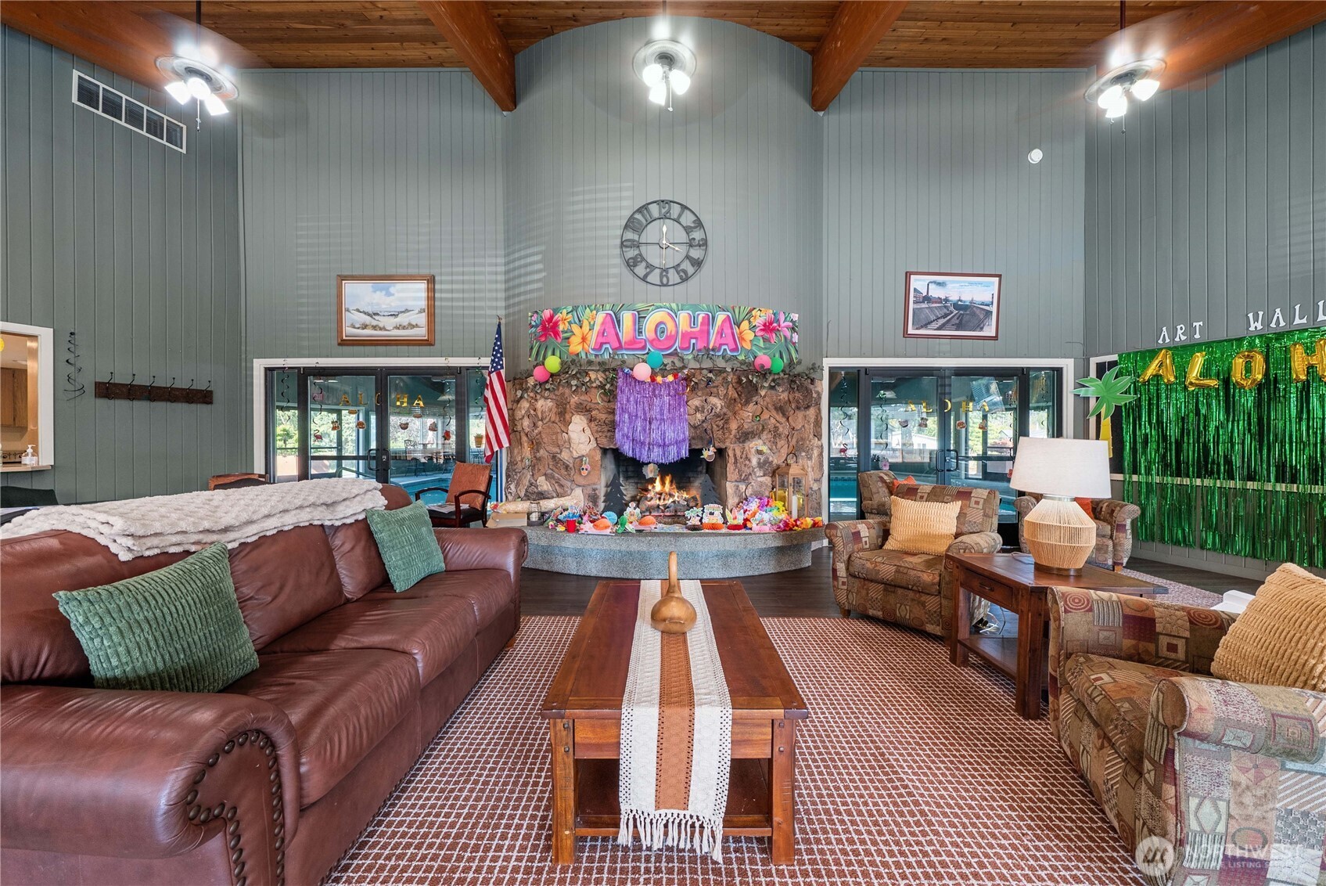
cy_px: 443
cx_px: 663
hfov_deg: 108.3
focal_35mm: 13
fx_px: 479
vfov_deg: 85.5
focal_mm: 13
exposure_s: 1/6
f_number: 7.1
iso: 1000
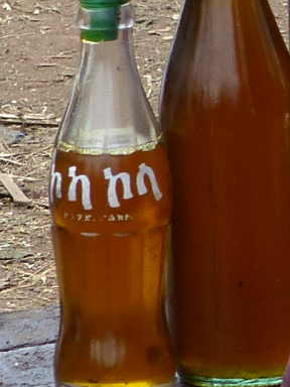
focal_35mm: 284
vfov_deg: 7.0
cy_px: 43
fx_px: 3172
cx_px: 249
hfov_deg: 5.2
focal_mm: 19.6
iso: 100
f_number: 4
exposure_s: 1/320
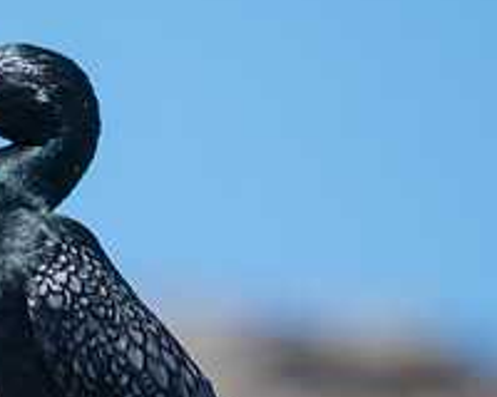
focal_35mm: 2328
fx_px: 34243
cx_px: -8
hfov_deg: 0.8
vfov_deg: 0.7
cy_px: 292
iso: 360
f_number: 5.6
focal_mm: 500
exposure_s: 1/3200
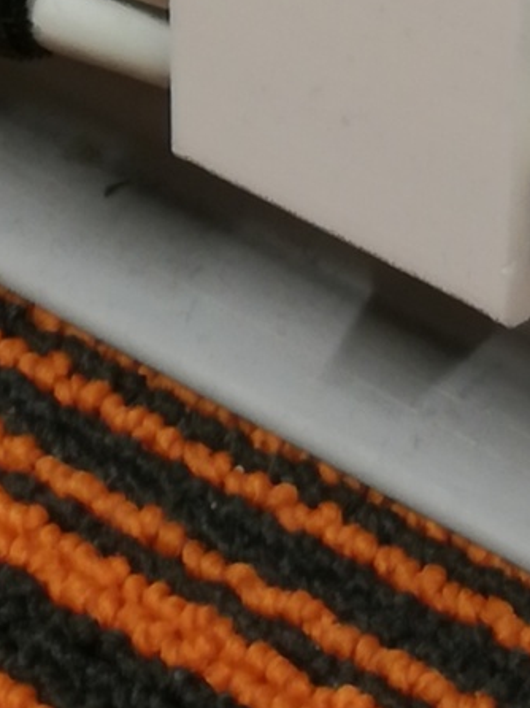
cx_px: 467
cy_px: 5
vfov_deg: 29.2
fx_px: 1267
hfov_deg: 23.1
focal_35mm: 62
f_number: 2
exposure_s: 1/33.3
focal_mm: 3.79
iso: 200
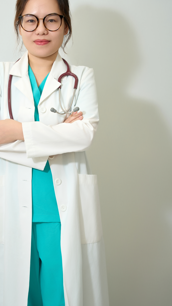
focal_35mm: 78
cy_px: 133
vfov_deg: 27.3
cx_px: 52
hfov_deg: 15.5
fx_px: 628
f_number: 2.8
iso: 320
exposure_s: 1/160
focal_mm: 60.4
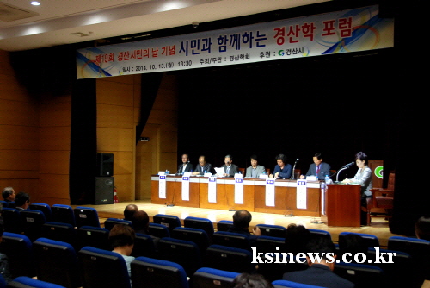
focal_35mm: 40
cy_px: 144
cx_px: 215
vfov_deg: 33.1
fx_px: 484
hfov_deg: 47.9
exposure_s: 1/30
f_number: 4
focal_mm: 27
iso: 800
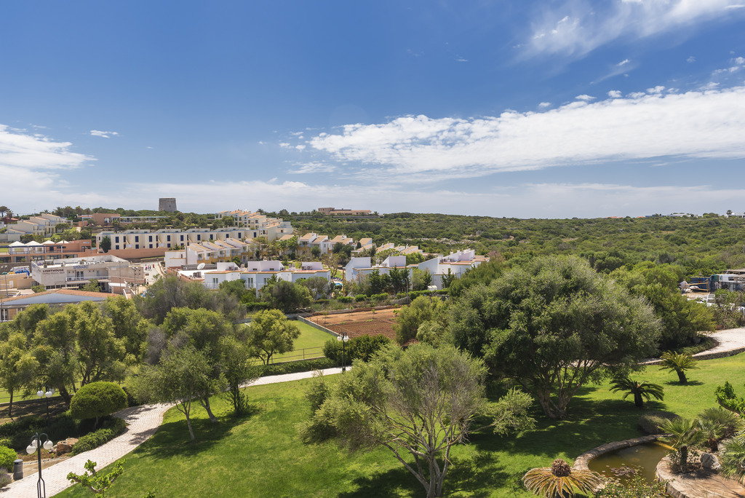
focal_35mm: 29
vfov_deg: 45.0
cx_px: 372
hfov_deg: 63.6
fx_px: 600
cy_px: 249
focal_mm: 29
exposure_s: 1/320
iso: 400
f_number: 8
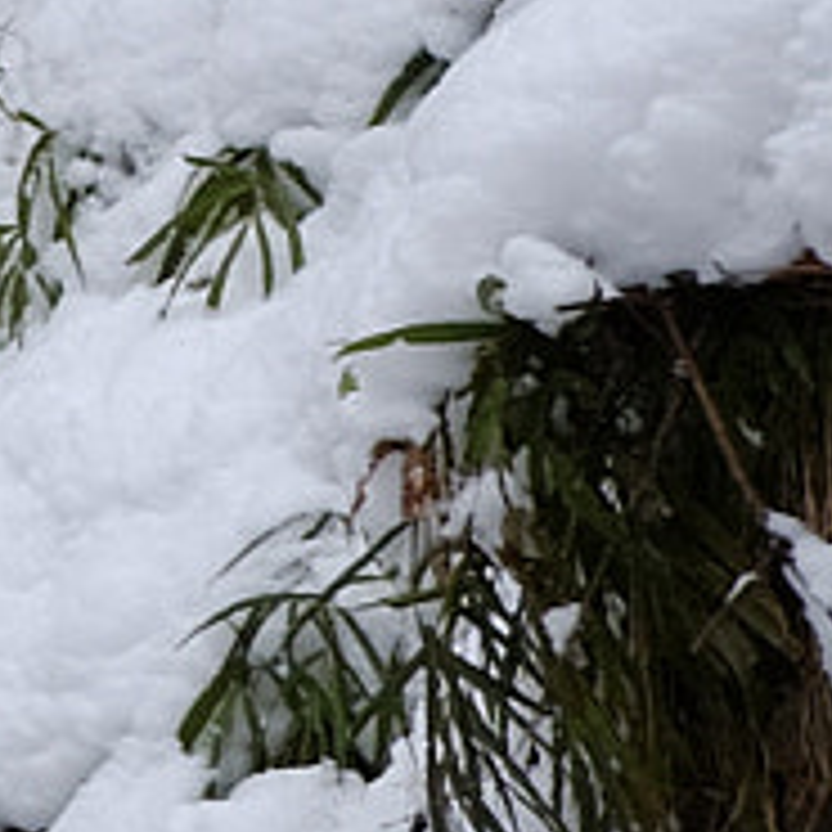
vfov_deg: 8.6
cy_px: -423
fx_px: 5384
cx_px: -2757
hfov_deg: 6.6
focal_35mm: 198
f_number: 3.2
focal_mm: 18
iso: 250
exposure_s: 1/60
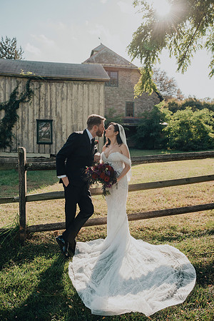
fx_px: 250
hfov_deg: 46.4
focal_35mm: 28
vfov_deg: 65.5
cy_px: 160
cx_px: 107
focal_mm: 28
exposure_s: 1/1250
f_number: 4
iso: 400
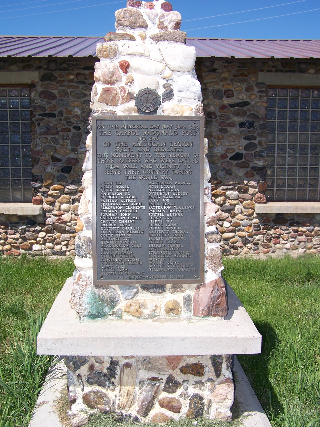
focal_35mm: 38
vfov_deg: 49.0
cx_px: 160
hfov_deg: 37.7
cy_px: 214
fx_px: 468
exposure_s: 1/800
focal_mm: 6.3
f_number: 4
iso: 80
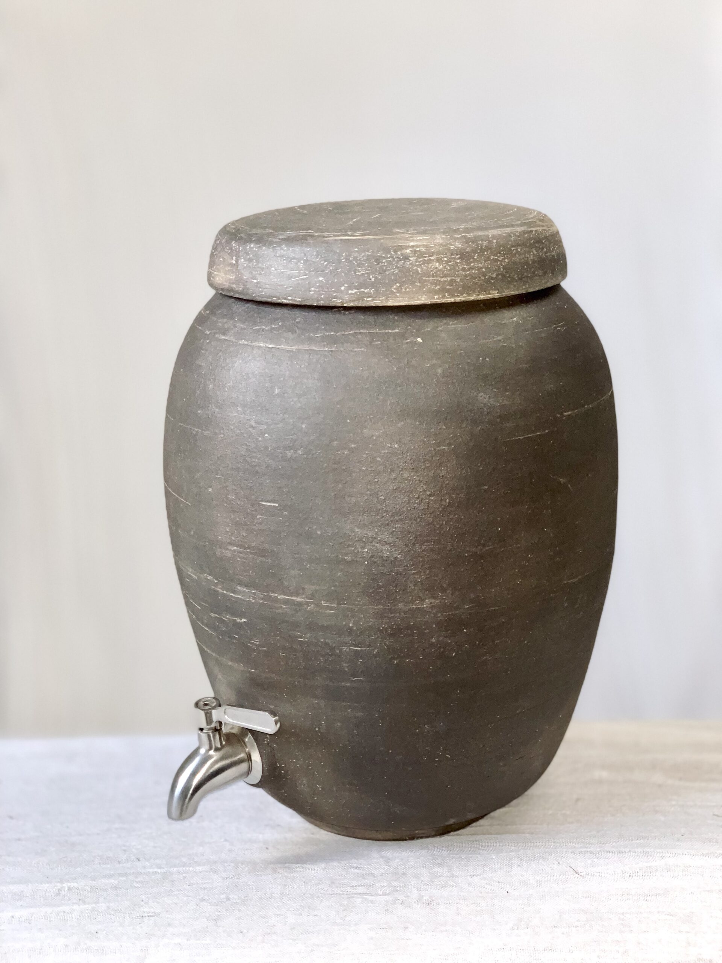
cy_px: 482
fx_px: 1446
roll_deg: +2.1
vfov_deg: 36.8
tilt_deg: -18.8
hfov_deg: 28.0
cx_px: 361
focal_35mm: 52
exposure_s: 1/60
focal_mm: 6
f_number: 2.4
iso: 100
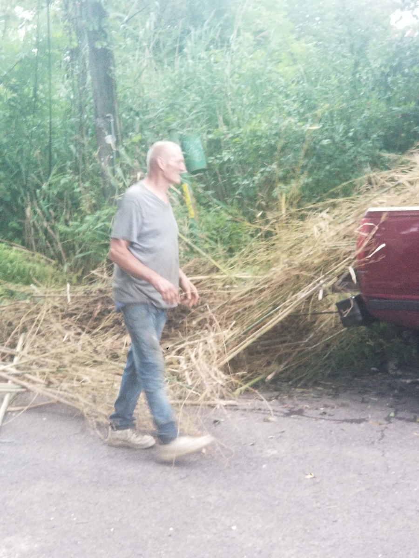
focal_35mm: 52
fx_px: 839
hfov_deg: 28.0
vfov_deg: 36.8
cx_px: 210
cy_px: 279
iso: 160
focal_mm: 6
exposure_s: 1/23
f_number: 2.4
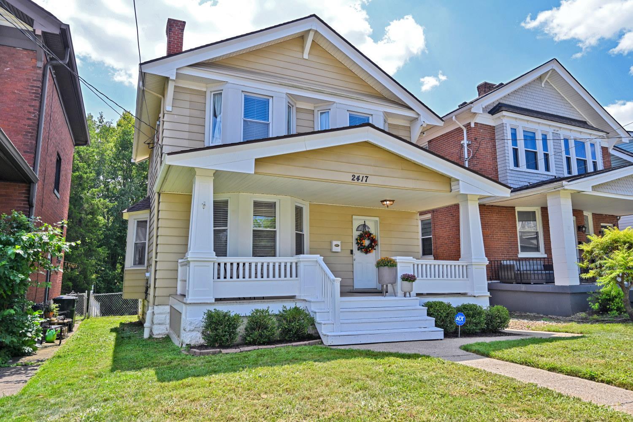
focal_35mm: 23
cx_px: 316
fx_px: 404
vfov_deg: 55.1
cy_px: 211
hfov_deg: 76.1
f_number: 6.3
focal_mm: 23
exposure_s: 1/320
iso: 100
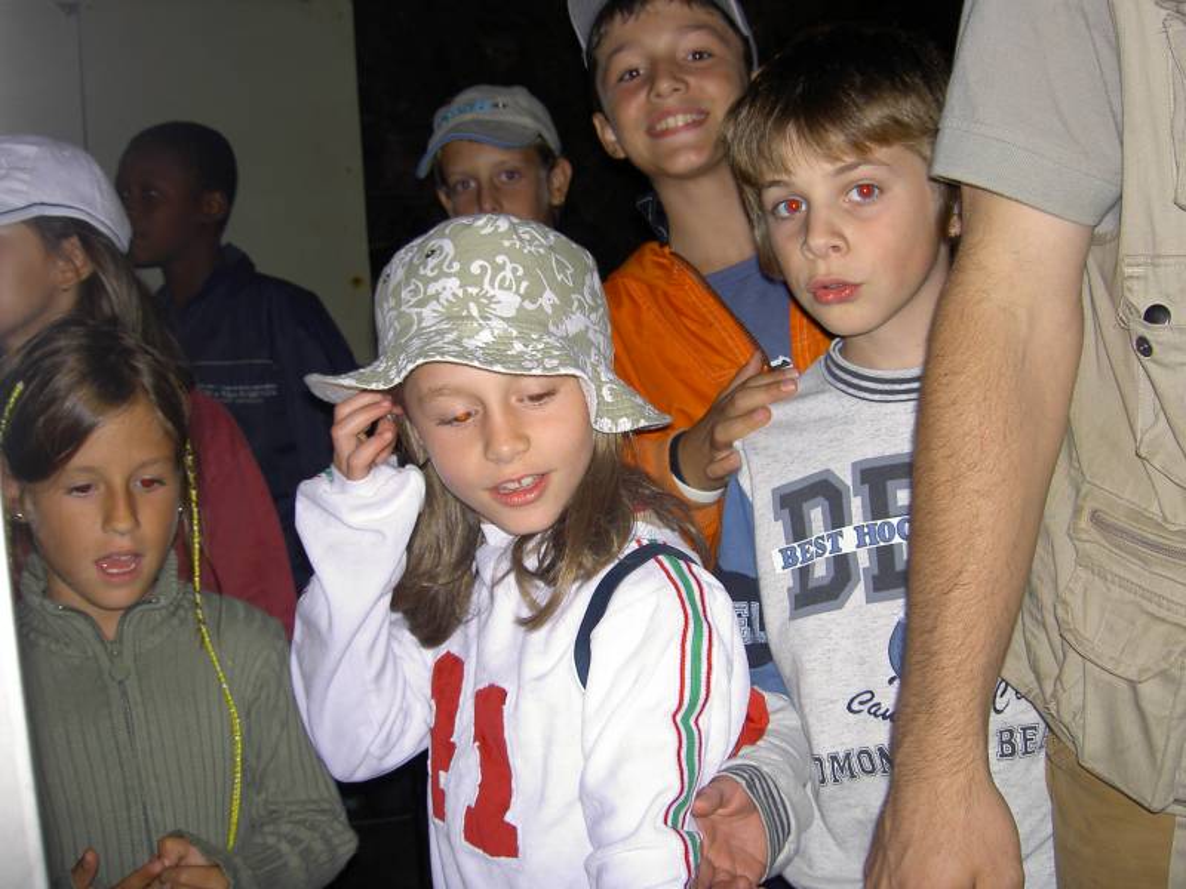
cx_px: 593
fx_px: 1336
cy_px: 444
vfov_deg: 36.8
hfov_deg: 47.9
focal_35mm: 39
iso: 100
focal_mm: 8
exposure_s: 1/30
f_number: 2.8
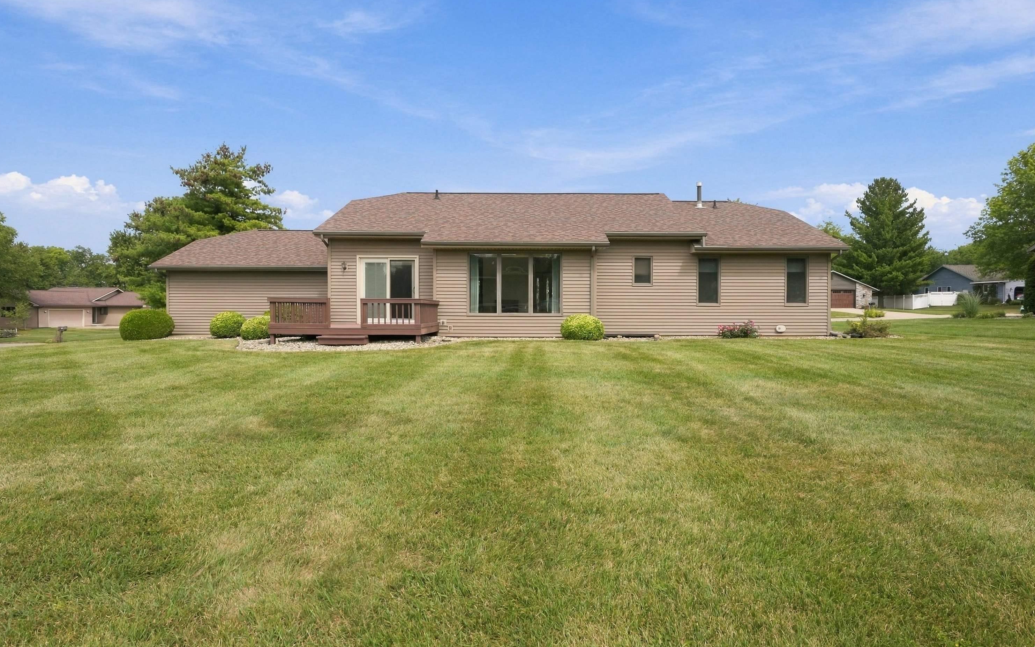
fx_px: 536
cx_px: 525
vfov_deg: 62.2
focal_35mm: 19
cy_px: 298
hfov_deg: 88.0
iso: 640
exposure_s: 1/1600
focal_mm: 18
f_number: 7.1
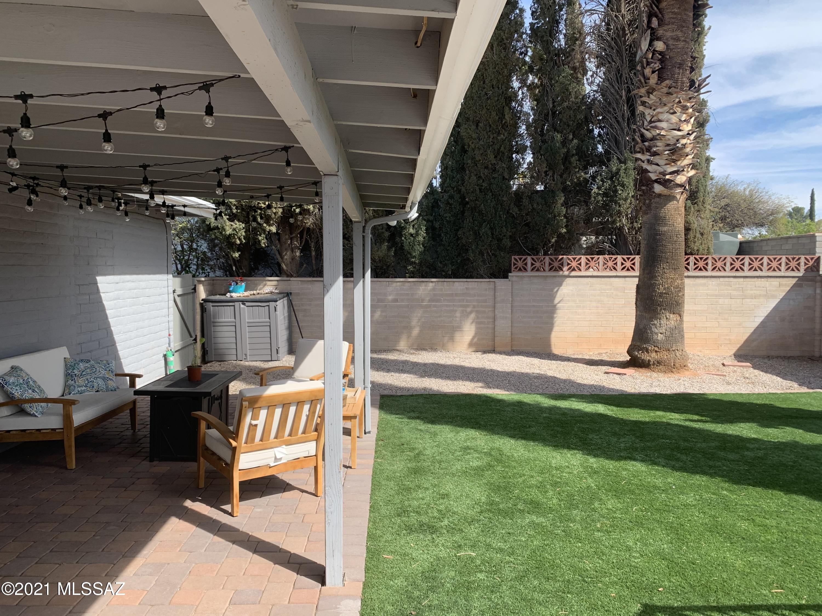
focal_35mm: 26
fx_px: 617
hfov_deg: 67.3
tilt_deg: -2.6
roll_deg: -0.3
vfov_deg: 53.1
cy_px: 308
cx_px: 411
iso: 25
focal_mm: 4.25
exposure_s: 1/1021
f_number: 1.8
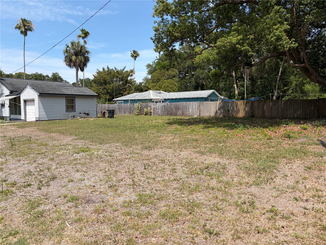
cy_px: 122
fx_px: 245
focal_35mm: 26
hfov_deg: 67.3
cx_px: 163
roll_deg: +1.4
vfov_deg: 53.1
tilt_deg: -2.9
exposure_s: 1/4608
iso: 64
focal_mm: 5.96
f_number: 1.6
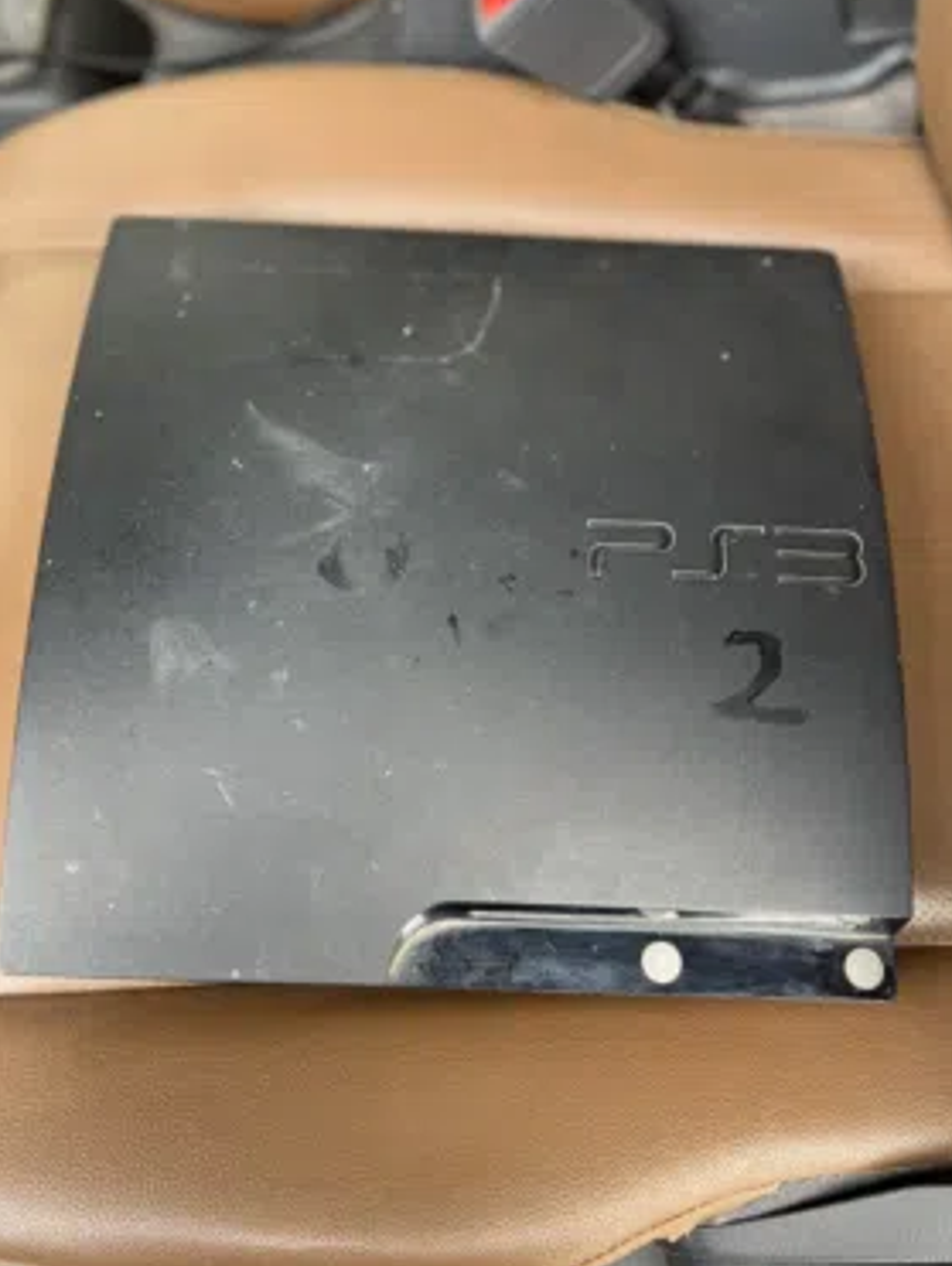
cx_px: 454
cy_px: 655
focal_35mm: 28
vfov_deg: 63.4
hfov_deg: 49.8
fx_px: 1025
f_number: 1.5
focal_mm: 5.7
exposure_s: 1/121
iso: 50
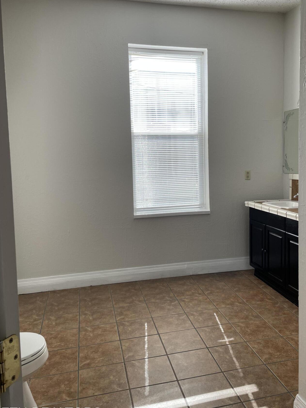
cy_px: 192
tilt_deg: -3.3
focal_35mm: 31
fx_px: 365
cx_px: 182
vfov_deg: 58.3
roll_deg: +1.9
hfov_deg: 45.2
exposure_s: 1/244
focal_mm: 4.2
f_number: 1.6
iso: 32
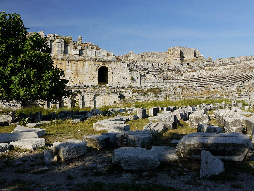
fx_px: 264
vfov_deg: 39.7
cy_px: 96
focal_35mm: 36
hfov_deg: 51.4
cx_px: 127
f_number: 7.1
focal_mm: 18
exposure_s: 1/200
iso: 100
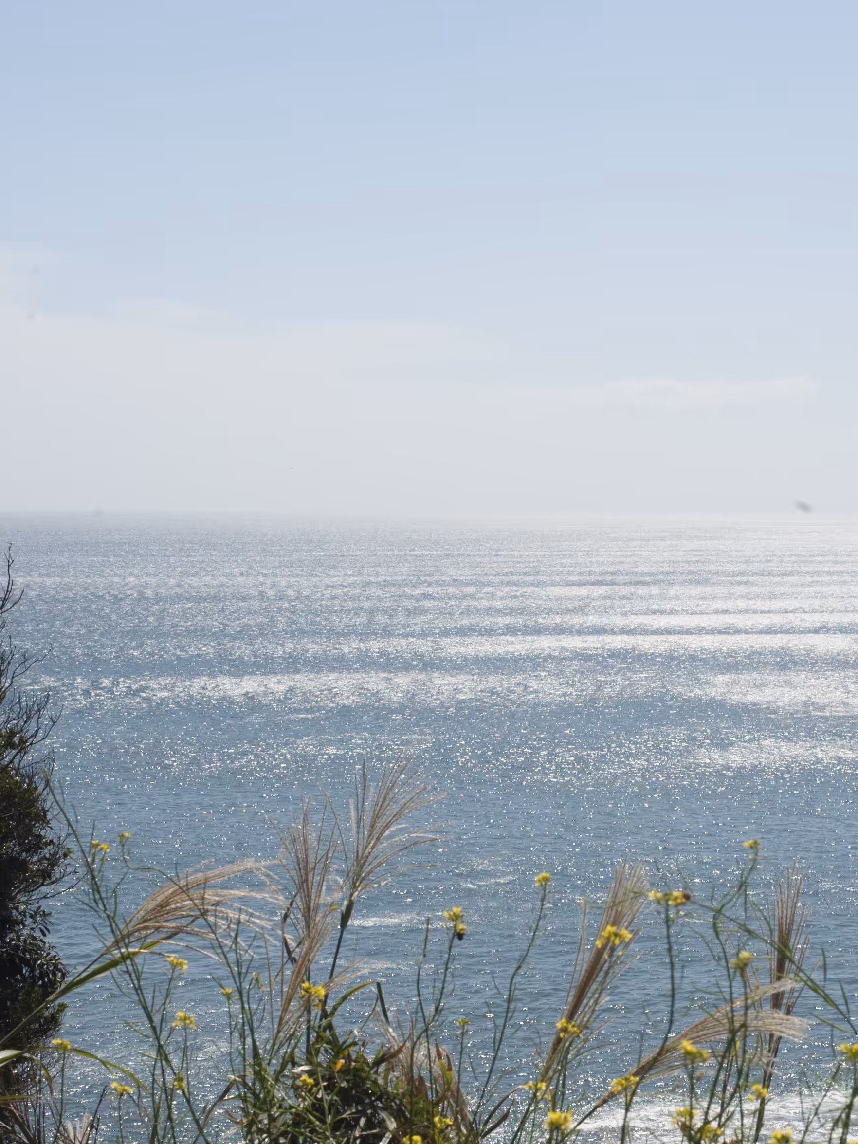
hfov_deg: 16.8
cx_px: 704
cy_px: 611
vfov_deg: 22.5
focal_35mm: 87
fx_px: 2875
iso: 400
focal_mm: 50
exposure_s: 1/500
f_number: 16
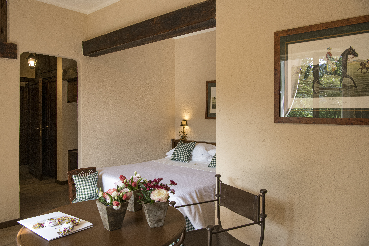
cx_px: 184
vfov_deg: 46.4
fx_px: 287
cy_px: 123
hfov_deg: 65.5
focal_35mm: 28
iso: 500
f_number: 10
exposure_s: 1/30
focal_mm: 28
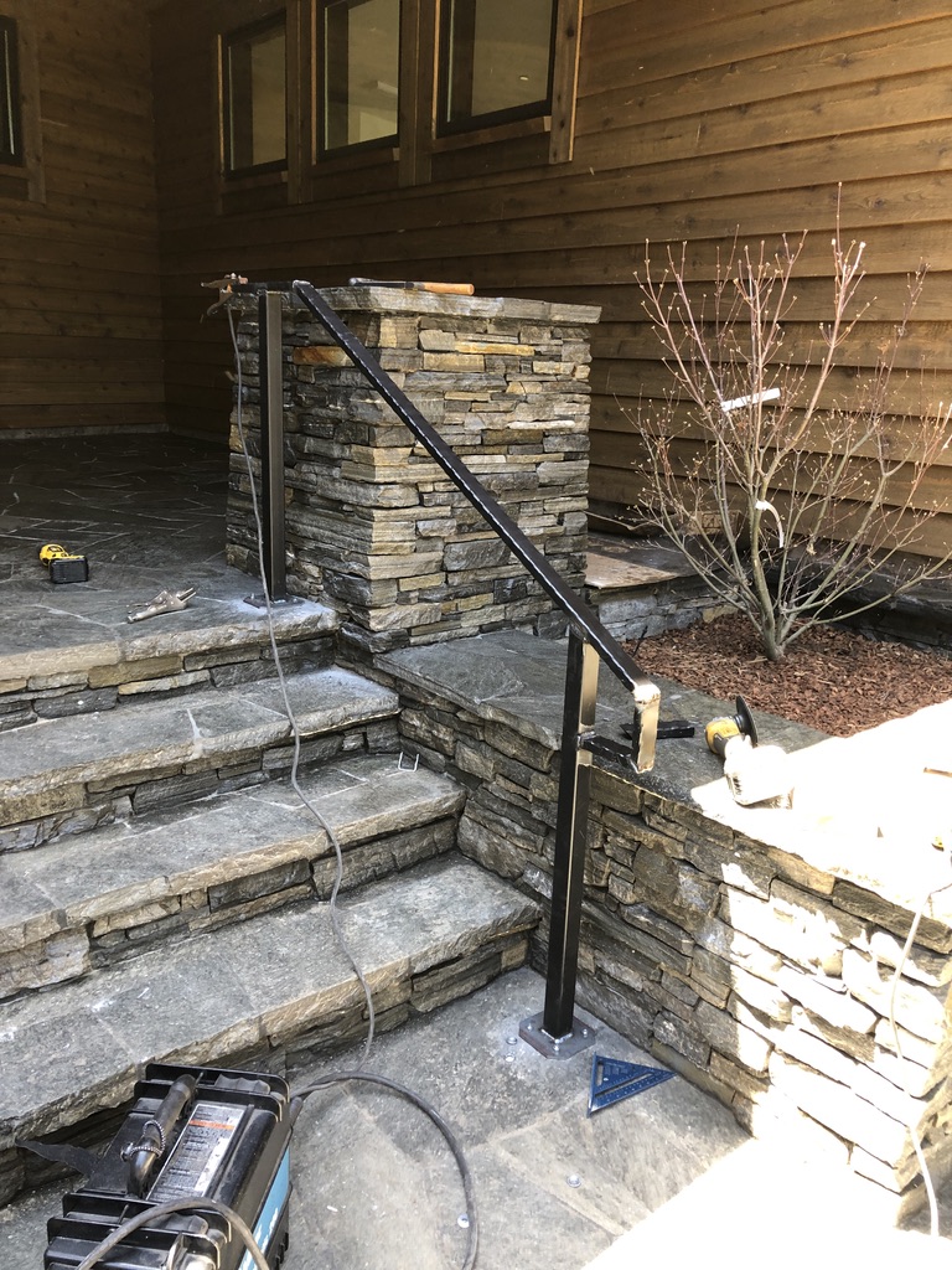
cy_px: 635
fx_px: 1027
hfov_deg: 49.7
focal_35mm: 28
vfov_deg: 63.4
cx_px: 476
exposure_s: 1/30
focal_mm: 4
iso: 25
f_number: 1.8
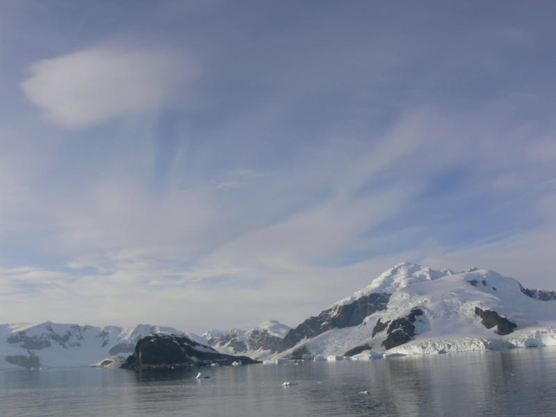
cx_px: 278
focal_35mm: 35
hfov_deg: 52.6
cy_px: 208
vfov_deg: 40.7
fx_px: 562
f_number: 6.3
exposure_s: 1/400
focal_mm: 7.5
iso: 80
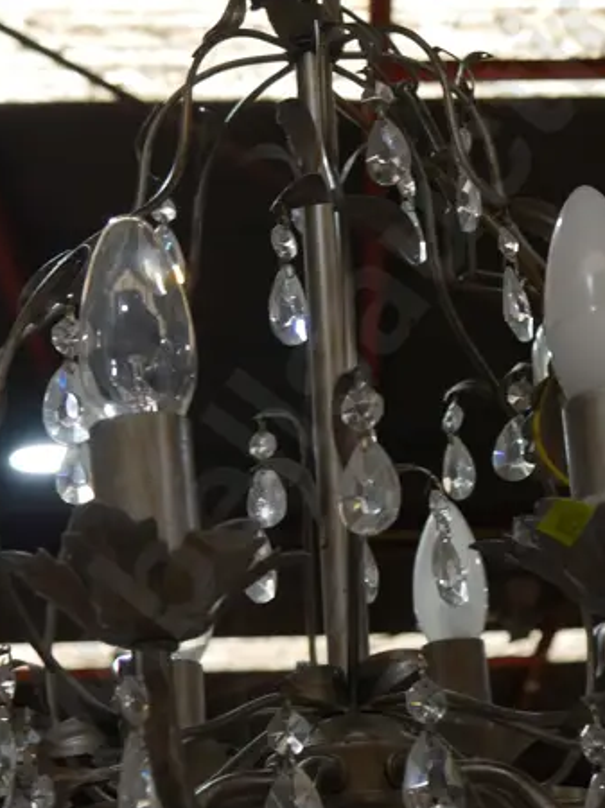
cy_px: 221
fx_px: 1913
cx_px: 441
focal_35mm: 82
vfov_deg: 23.6
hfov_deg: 17.9
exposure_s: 1/60
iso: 250
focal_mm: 18
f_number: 4
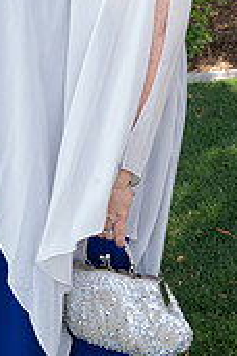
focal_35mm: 63
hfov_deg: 20.7
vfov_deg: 30.3
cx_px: -17
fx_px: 622
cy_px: 27
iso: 400
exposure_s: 1/125
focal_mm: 24
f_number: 4.5
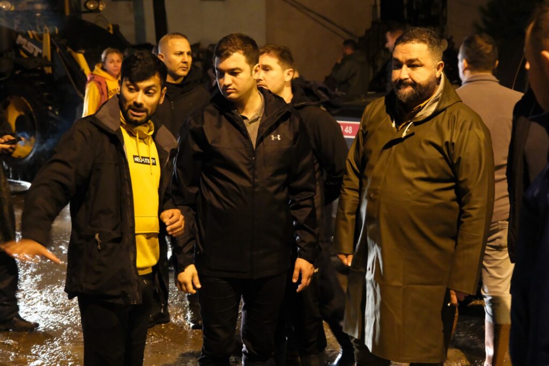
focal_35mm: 62
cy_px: 183
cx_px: 274
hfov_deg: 32.4
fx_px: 946
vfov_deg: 21.9
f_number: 4
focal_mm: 41.1
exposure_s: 1/30
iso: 10000
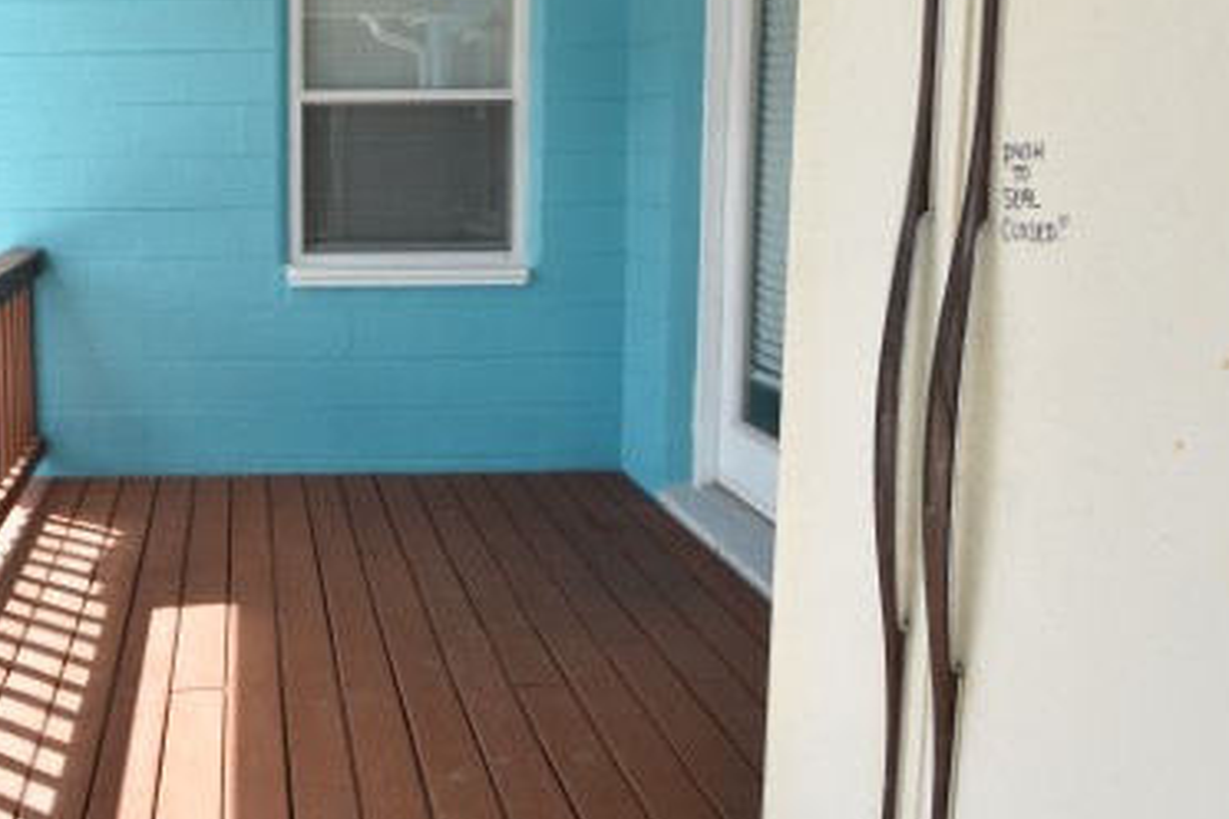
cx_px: 248
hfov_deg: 58.8
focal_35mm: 29
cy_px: 211
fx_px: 990
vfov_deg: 43.6
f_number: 8
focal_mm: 10
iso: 220
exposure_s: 1/250
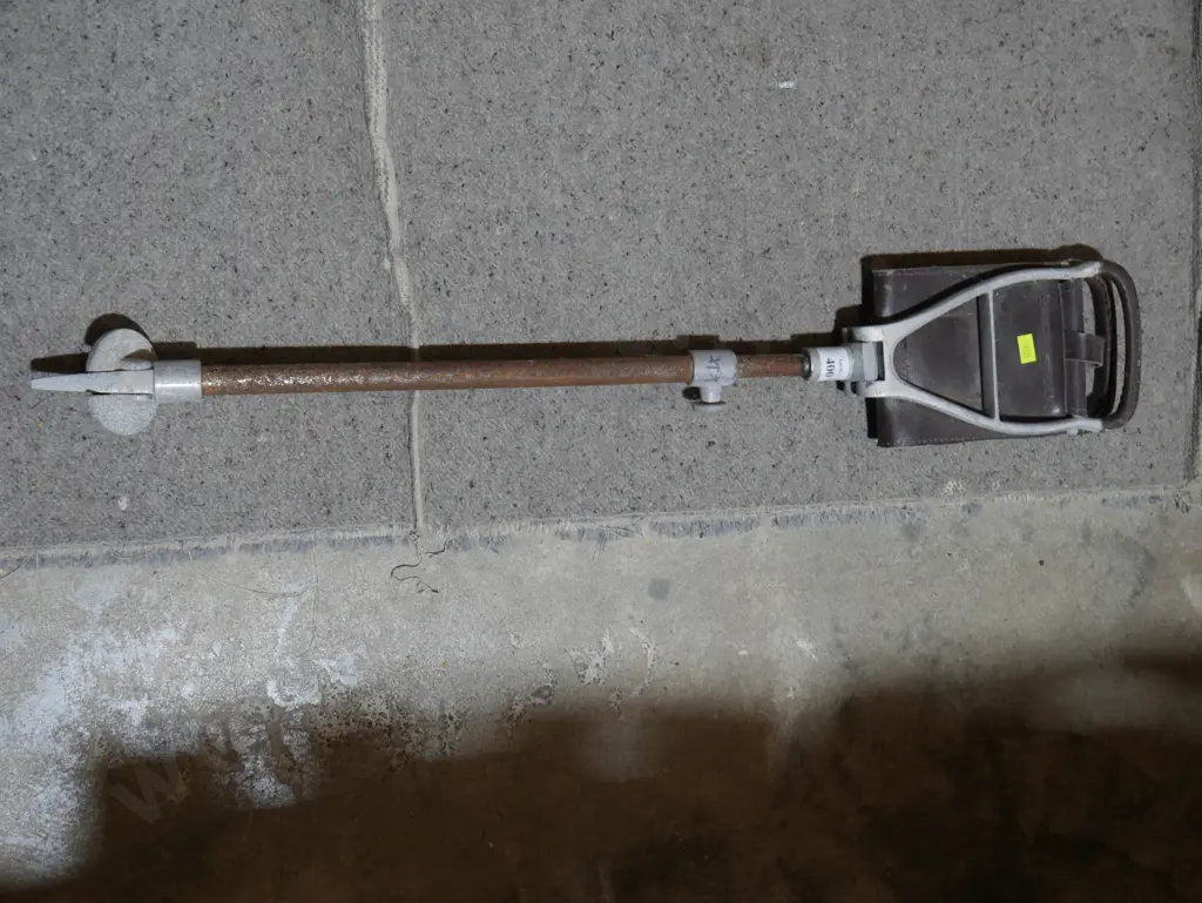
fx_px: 1598
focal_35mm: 46
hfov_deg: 41.2
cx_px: 601
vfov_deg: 31.5
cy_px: 452
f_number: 5.1
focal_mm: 23
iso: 400
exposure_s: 1/60
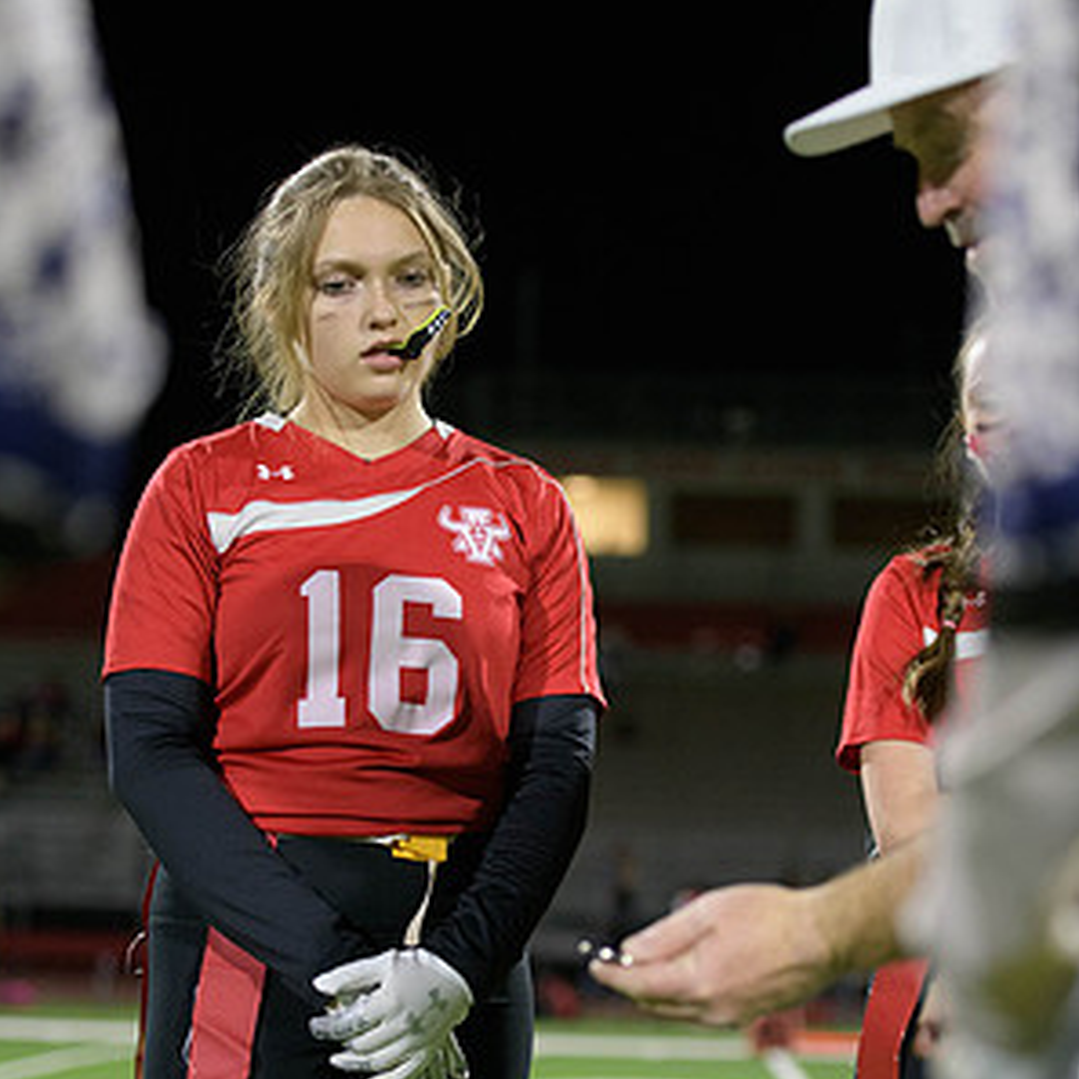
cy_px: 716
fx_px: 3174
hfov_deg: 19.3
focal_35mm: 90
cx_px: 538
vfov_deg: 19.2
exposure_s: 1/640
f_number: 2.8
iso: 4500
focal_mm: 70
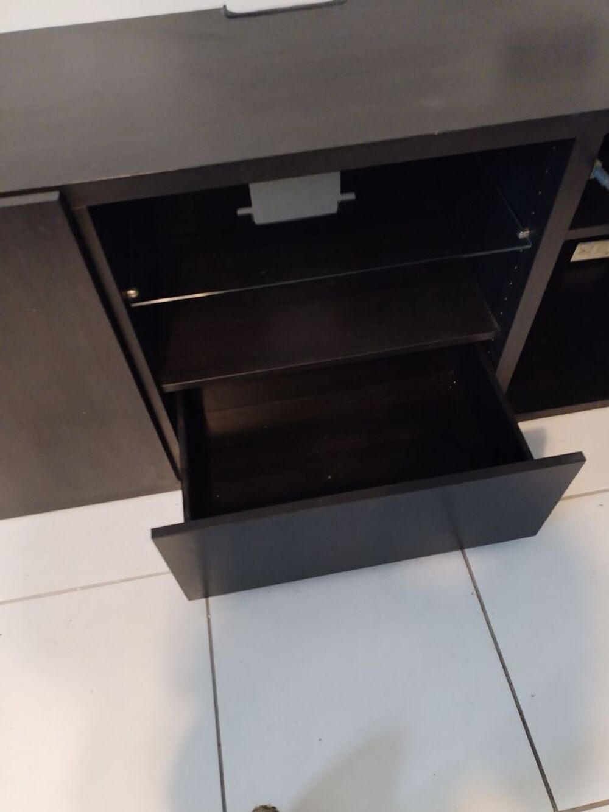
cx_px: 304
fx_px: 680
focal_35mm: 29
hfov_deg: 48.2
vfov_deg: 61.7
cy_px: 406
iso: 834
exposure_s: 1/20
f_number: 1.8
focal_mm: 4.75
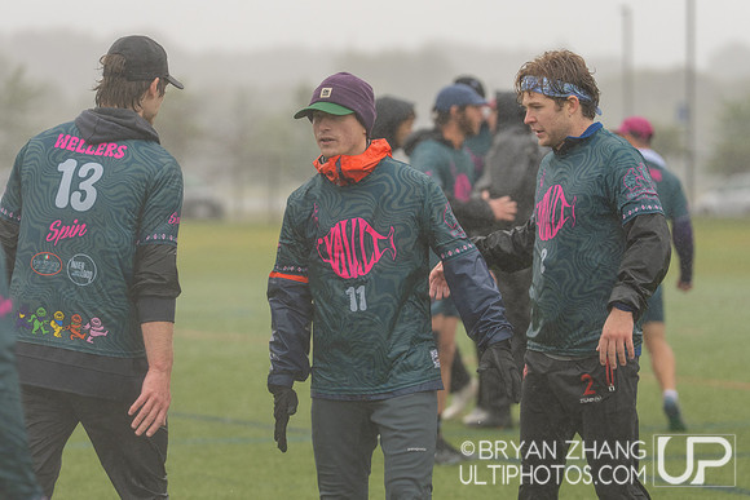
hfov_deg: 10.5
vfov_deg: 7.0
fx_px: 4064
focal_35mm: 195
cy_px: 285
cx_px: 343
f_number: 4
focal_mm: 171
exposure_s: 1/1600
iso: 1000
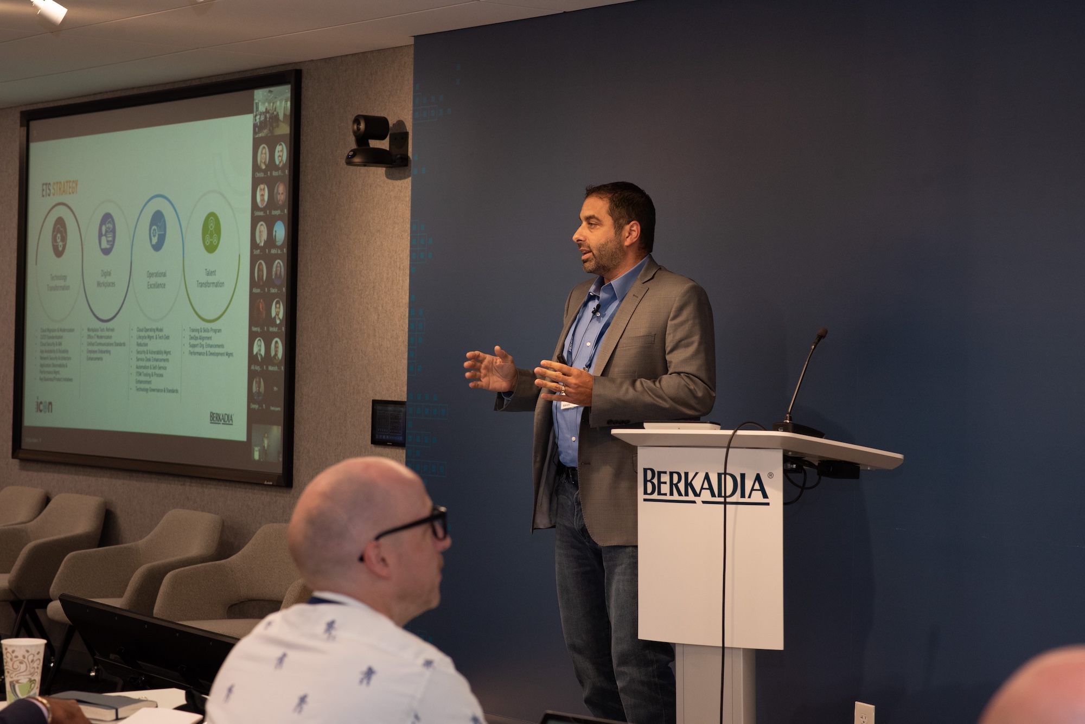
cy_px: 362
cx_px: 542
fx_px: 2563
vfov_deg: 16.1
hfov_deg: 23.9
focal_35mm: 85
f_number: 5.6
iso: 1600
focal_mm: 85
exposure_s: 1/250
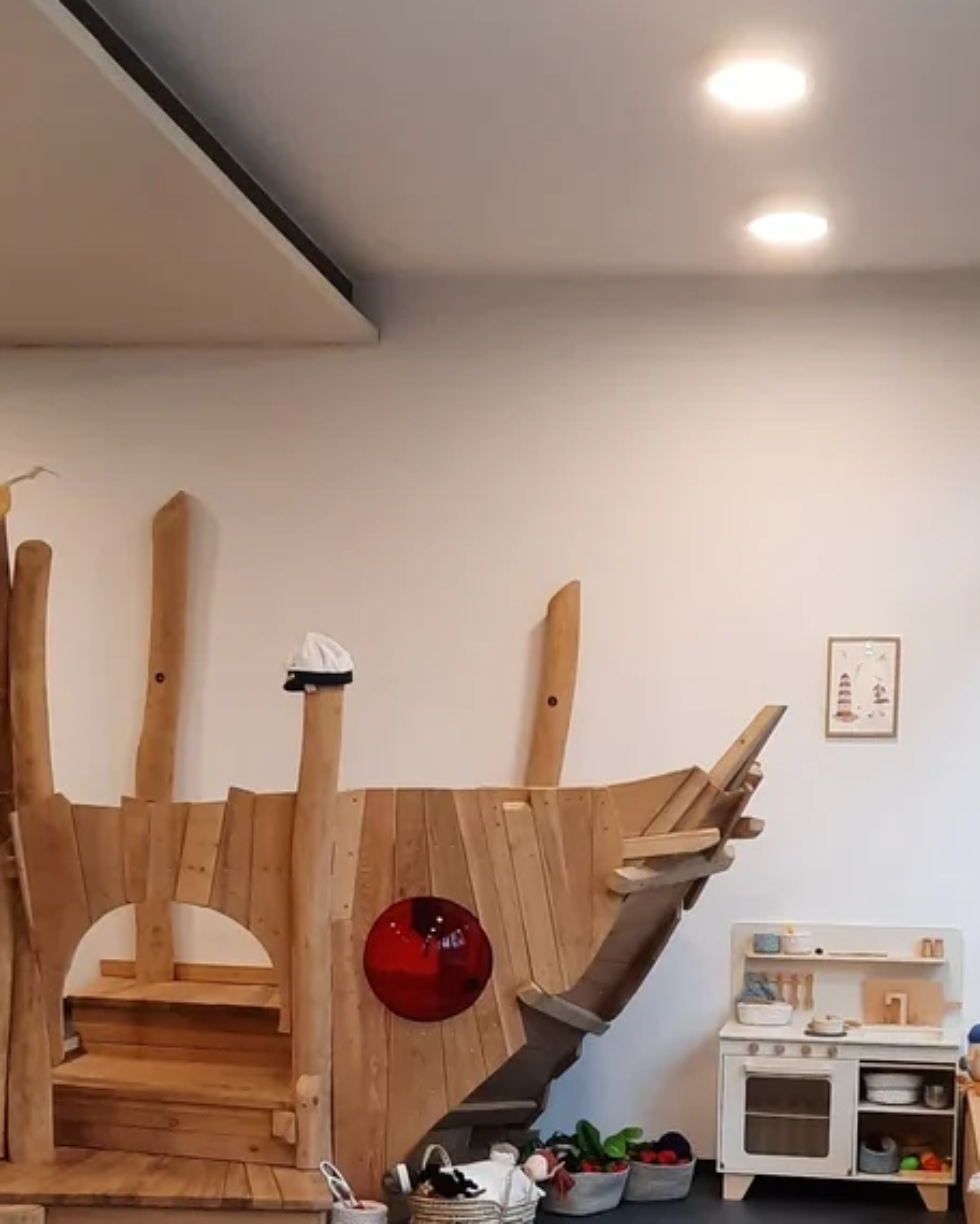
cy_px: 1045
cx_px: 520
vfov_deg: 30.4
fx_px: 2173
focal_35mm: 60
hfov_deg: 25.4
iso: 160
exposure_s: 1/60
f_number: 2
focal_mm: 4.6
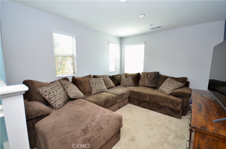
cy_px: 74
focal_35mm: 16
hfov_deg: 95.1
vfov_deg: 71.8
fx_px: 103
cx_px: 113
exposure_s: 1/60
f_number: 4.2
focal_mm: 11
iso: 800
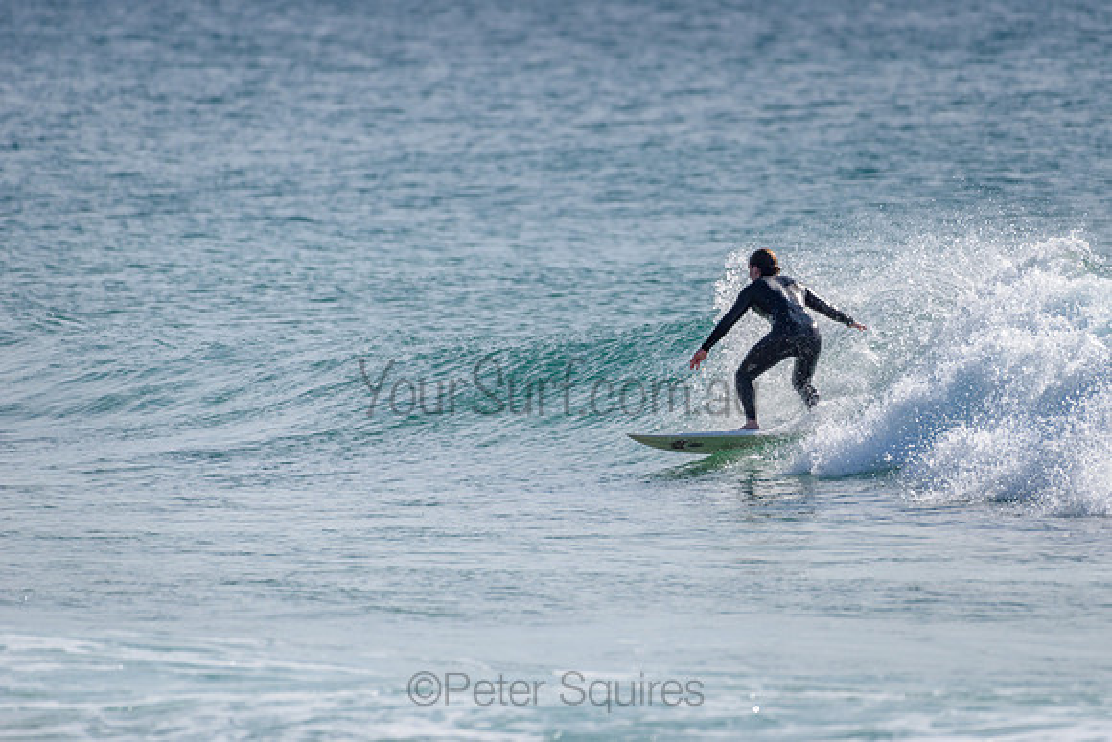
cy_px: 307
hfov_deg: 3.4
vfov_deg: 2.2
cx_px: 681
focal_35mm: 613
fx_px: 18933
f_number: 5.6
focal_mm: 500
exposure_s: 1/3200
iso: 200
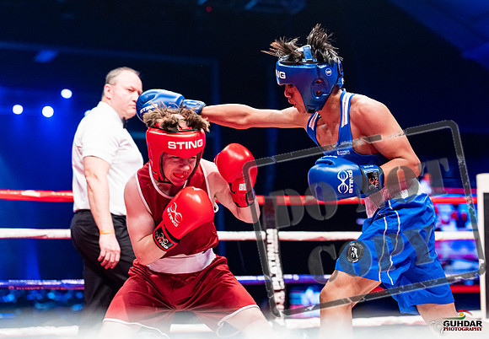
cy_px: 148
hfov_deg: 26.5
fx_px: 1035
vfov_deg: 18.6
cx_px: 287
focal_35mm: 75
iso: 3200
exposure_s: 1/1000
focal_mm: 65
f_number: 2.5
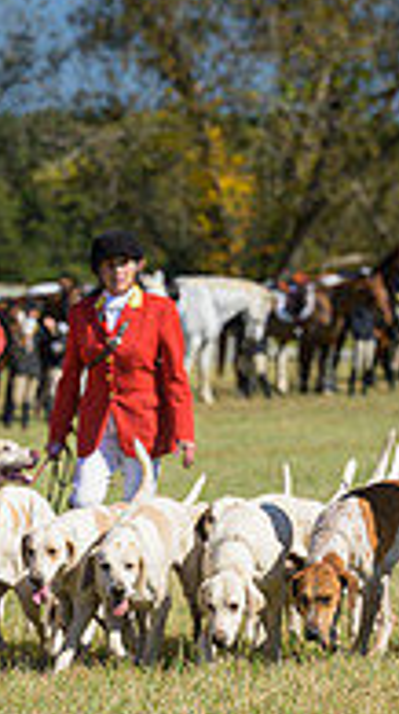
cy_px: 326
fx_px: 5896
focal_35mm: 312
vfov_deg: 6.9
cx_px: -59
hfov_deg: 3.9
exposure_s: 1/1000
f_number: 4
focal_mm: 100
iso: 200
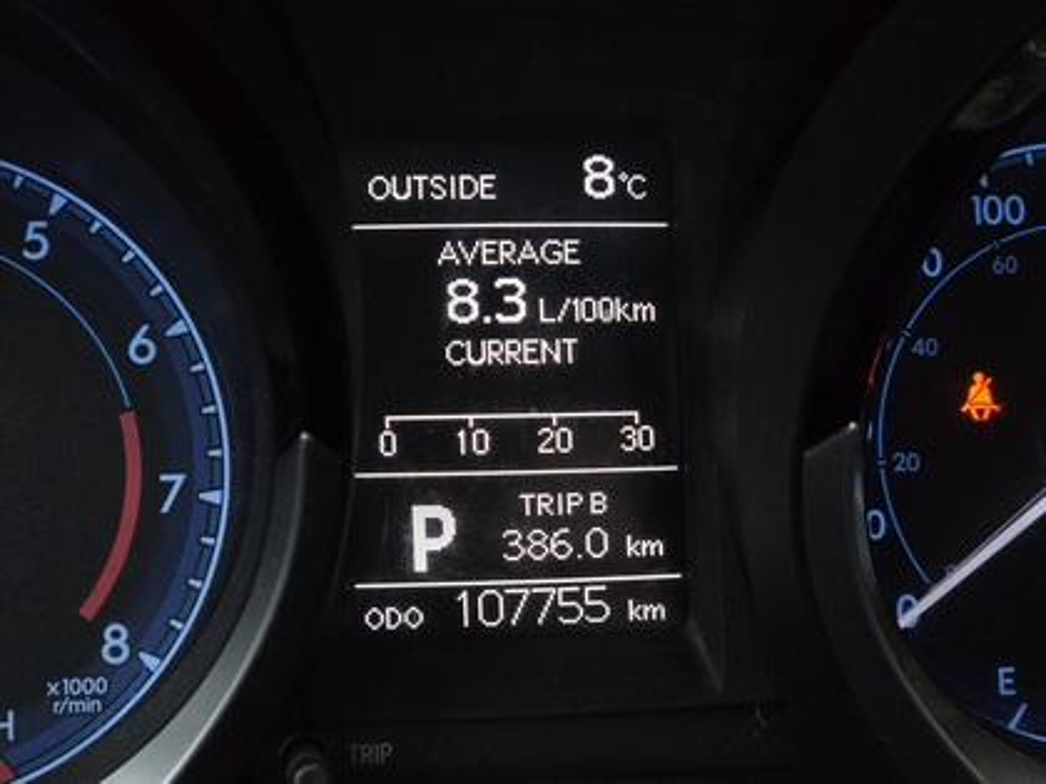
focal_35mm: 69
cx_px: 523
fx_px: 2085
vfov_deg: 21.3
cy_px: 392
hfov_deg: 28.2
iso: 320
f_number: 2.4
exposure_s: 1/120
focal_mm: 7
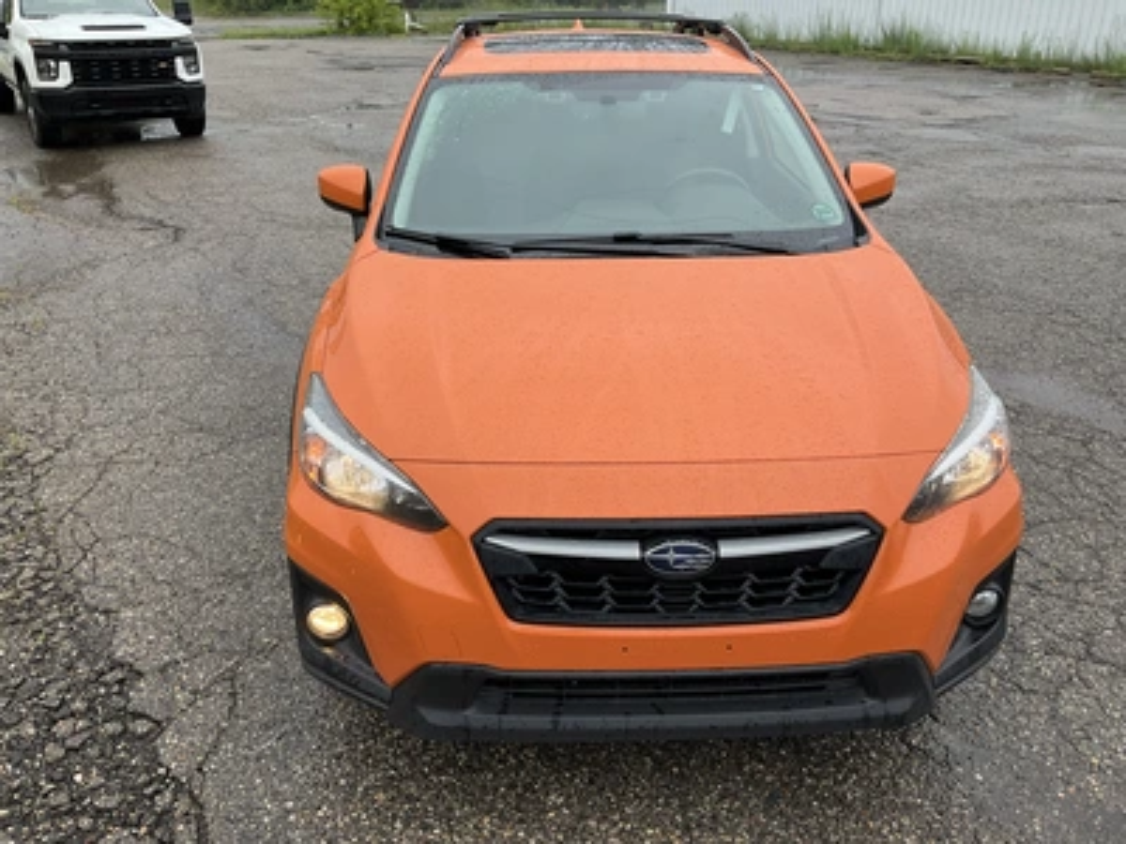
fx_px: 943
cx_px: 563
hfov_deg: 61.7
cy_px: 422
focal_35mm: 29
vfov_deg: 48.2
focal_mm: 3
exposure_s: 1/289
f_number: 1.8
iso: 25
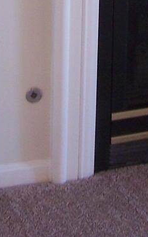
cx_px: 121
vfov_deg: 11.8
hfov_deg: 7.8
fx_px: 1083
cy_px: -133
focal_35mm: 168
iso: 80
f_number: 2.8
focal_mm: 6.3
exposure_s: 1/10
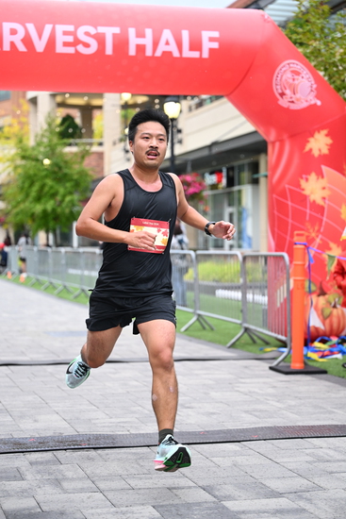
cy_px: 260
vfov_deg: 28.8
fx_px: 1008
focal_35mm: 70
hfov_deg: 19.5
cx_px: 173
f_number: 2.8
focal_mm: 70
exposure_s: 1/1250
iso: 1250
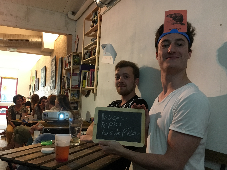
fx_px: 210
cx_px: 108
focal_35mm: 32
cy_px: 87
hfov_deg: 56.8
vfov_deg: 44.2
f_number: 2.2
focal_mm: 4.15
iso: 200
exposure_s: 1/17
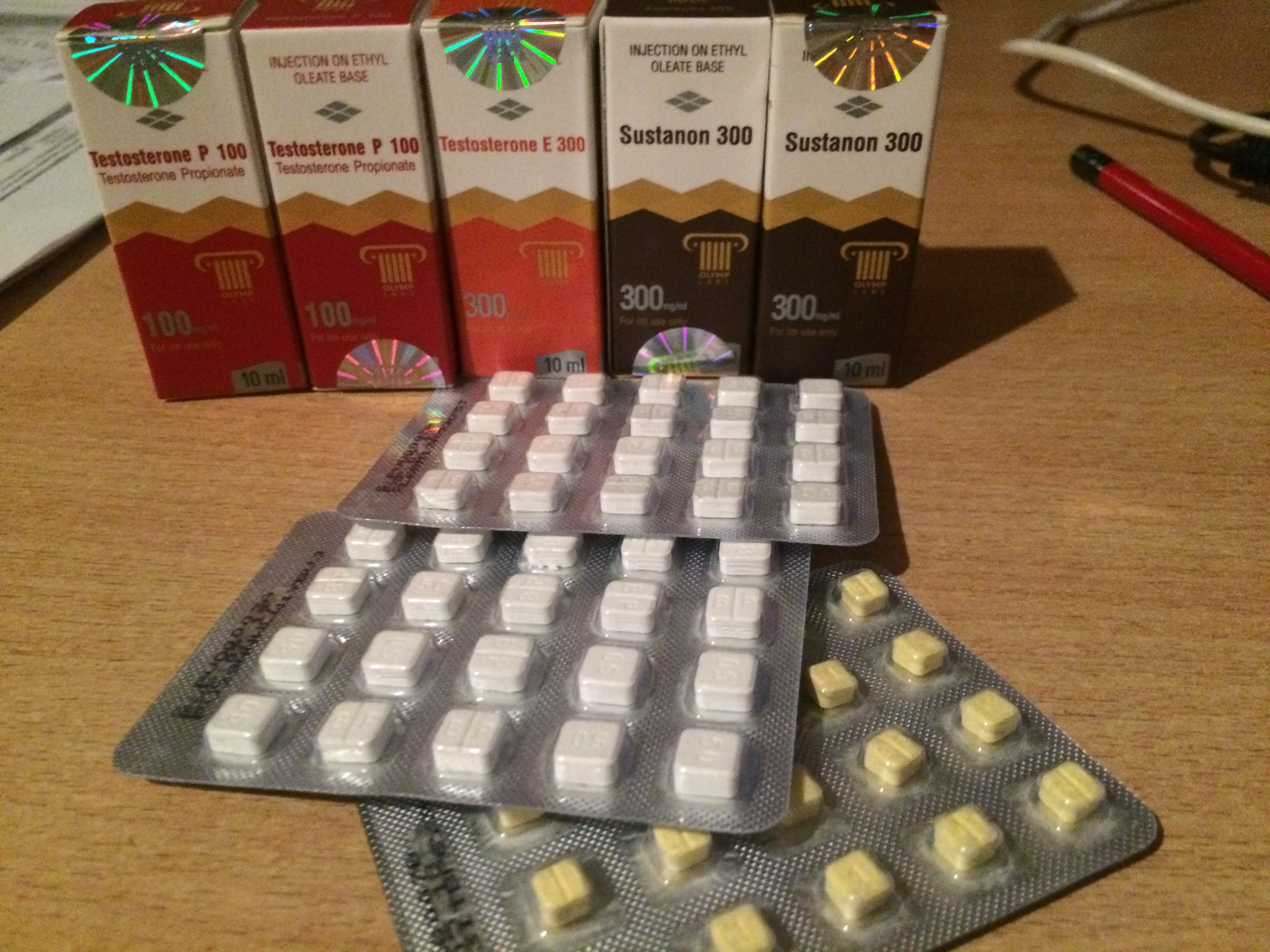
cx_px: 635
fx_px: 1064
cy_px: 476
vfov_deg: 48.2
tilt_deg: -33.3
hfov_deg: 61.7
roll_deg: +3.5
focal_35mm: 29
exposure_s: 1/17
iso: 400
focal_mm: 4.15
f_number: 2.2
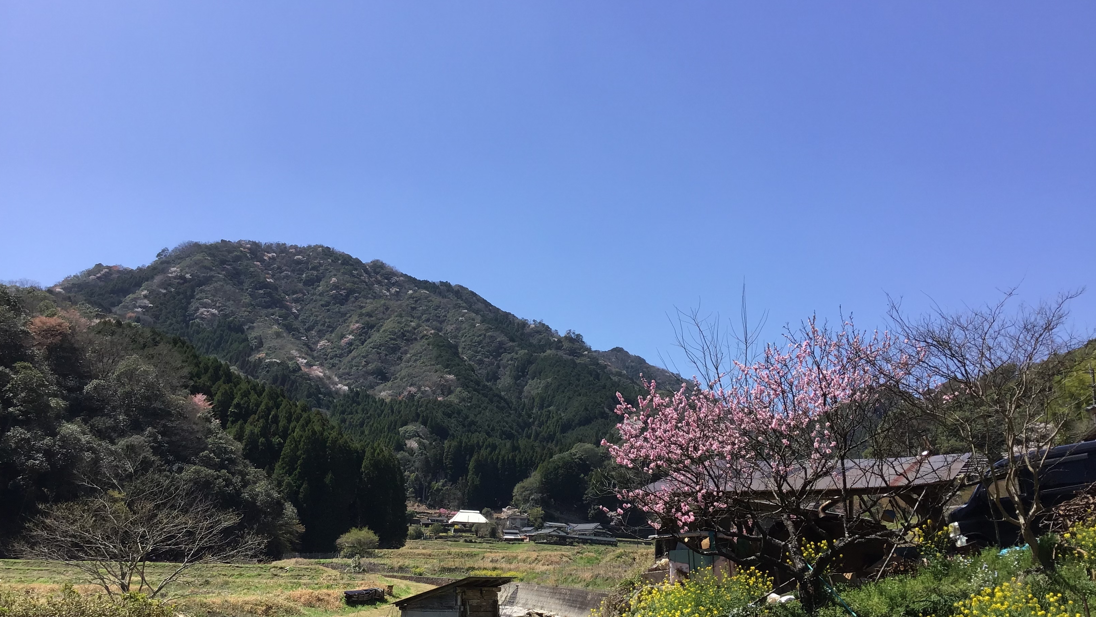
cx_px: 548
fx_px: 988
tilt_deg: +13.3
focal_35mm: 34
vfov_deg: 34.5
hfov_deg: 58.0
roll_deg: -1.6
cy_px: 368
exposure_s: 1/1006
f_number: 2.4
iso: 25
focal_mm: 3.3
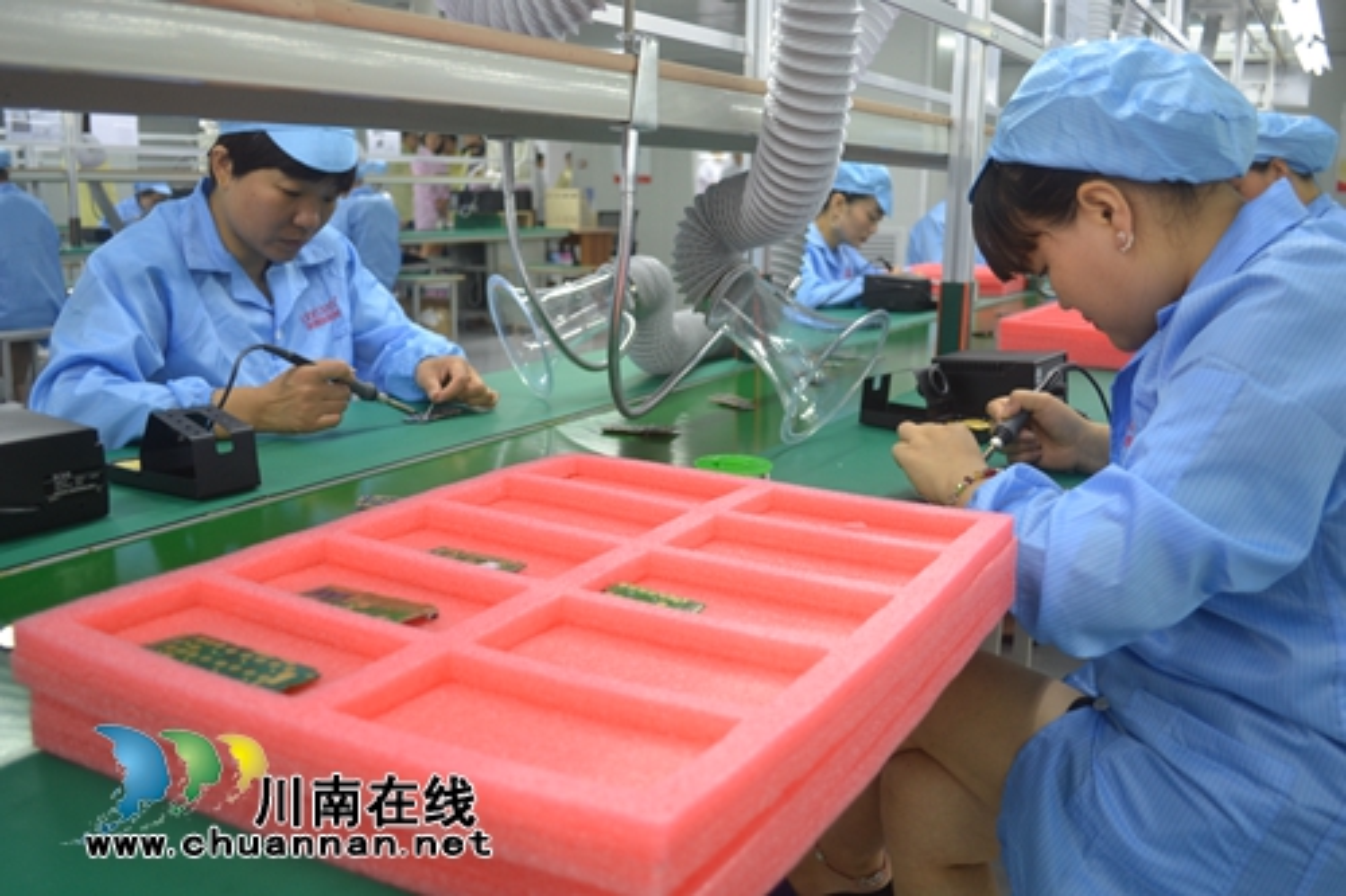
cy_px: 448
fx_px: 1121
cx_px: 673
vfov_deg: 43.6
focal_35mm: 30
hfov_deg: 61.9
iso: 400
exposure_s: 1/40
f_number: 3.8
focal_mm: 20
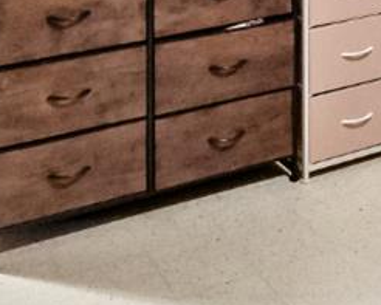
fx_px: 902
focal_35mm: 80
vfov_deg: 15.8
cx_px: 294
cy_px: -276
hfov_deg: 23.5
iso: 4000
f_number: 2.8
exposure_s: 1/160
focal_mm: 14
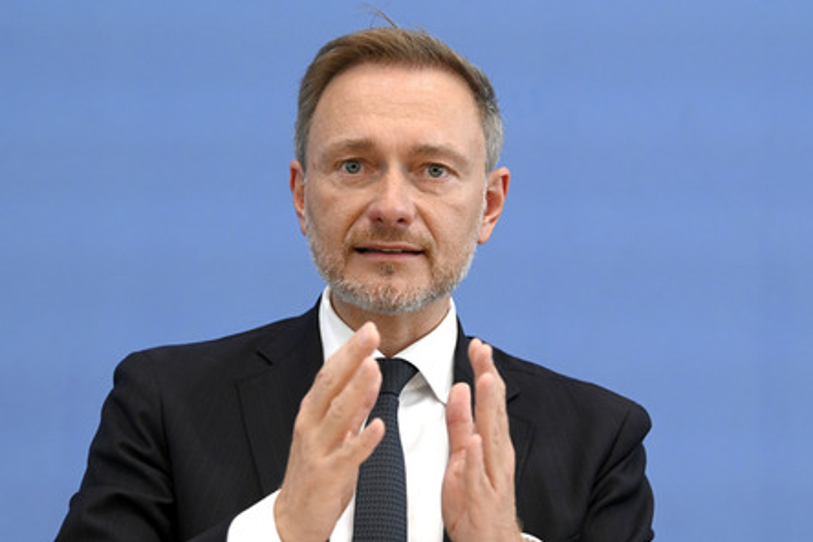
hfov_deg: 15.0
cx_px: 409
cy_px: 269
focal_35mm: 137
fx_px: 3094
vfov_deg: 10.0
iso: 3200
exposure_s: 1/800
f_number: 5.6
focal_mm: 135
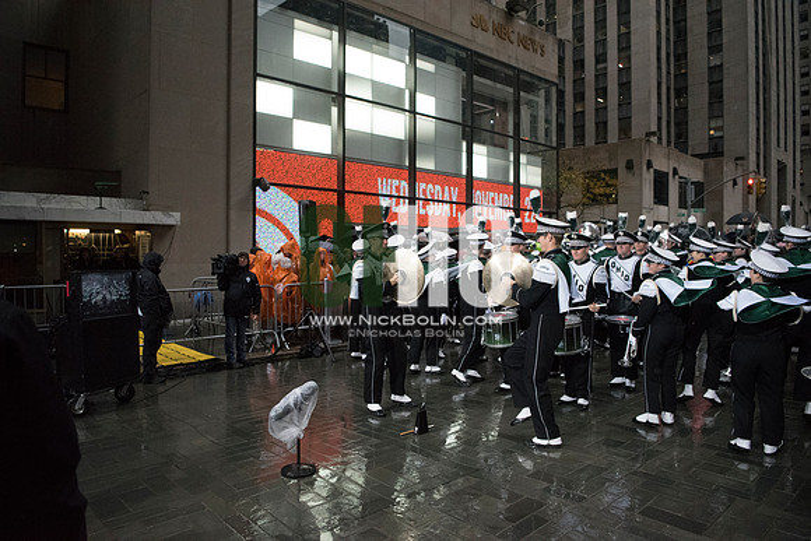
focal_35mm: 24
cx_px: 406
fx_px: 541
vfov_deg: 53.2
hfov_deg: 73.7
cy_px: 270
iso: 10000
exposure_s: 1/4000
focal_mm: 24
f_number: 2.8
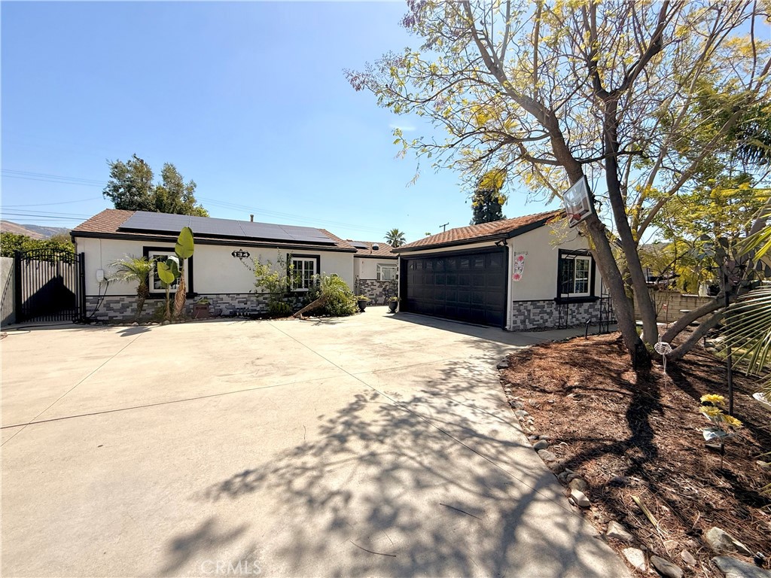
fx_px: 312
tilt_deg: -1.4
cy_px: 289
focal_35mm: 14
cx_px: 386
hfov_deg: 102.1
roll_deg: +0.3
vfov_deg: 85.7
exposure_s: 1/2841
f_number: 2.2
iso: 50
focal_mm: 2.22
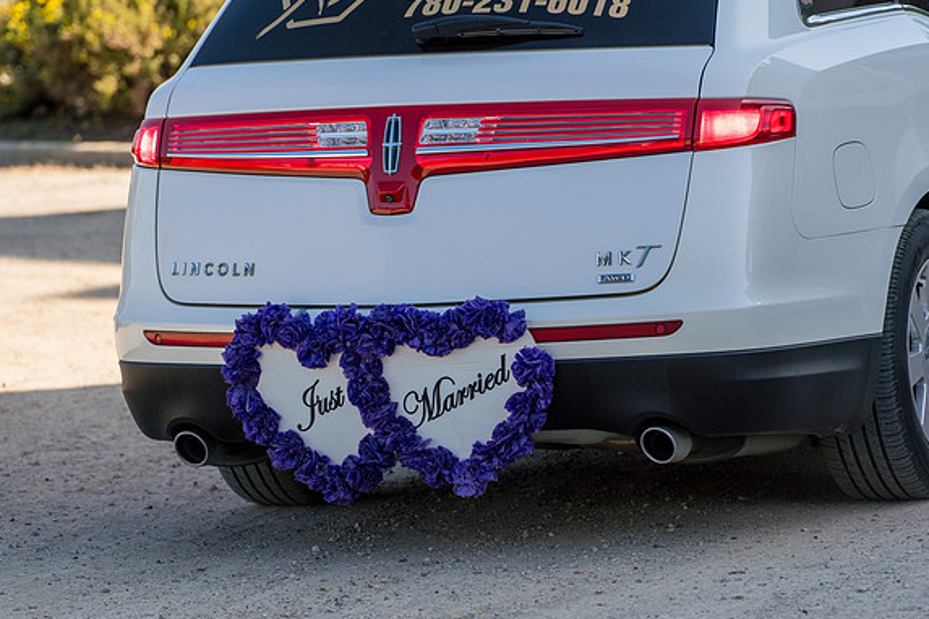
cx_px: 460
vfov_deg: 6.8
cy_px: 414
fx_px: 5212
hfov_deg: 10.2
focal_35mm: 202
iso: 250
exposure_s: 1/800
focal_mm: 150
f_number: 4
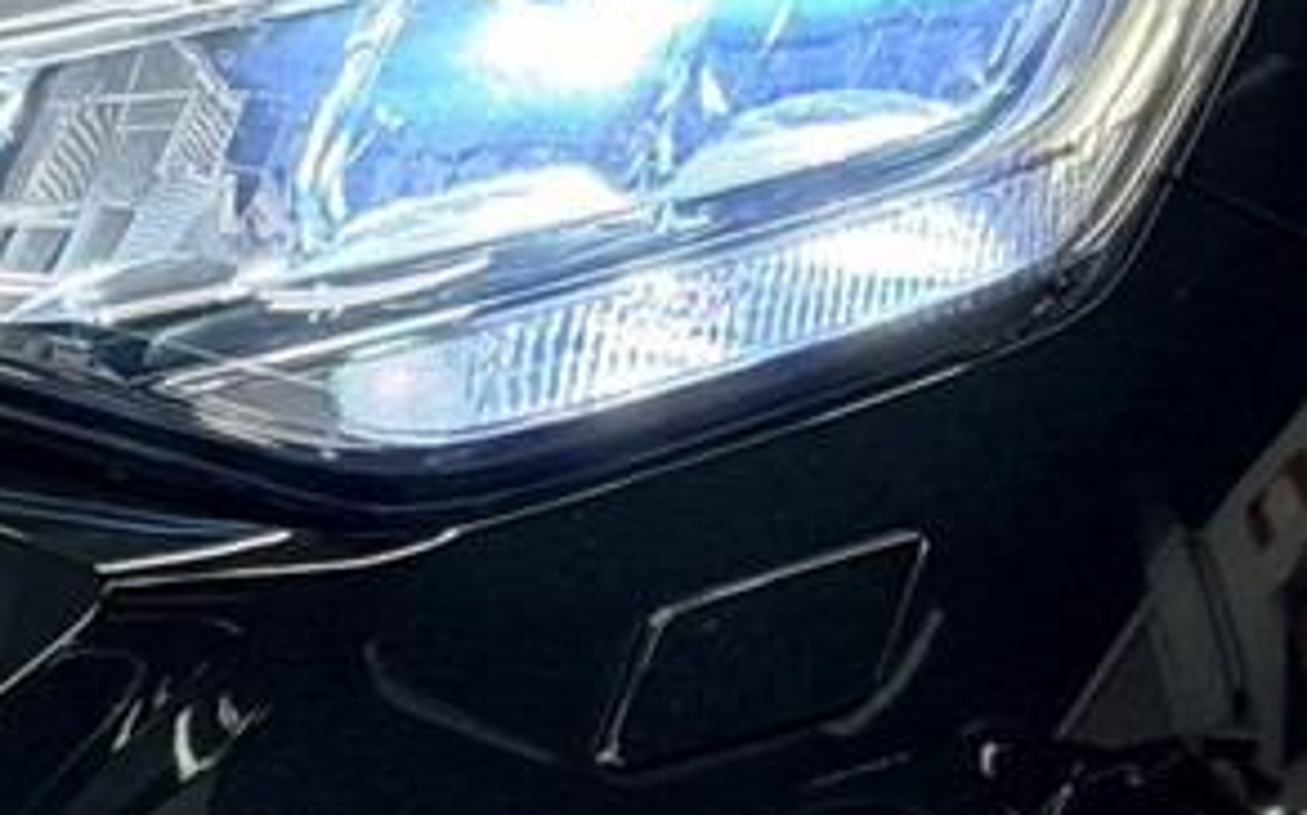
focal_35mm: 279
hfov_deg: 7.5
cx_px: 667
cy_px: -54
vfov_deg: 4.7
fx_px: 9930
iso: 64
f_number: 1.78
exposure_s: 1/100
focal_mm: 6.76
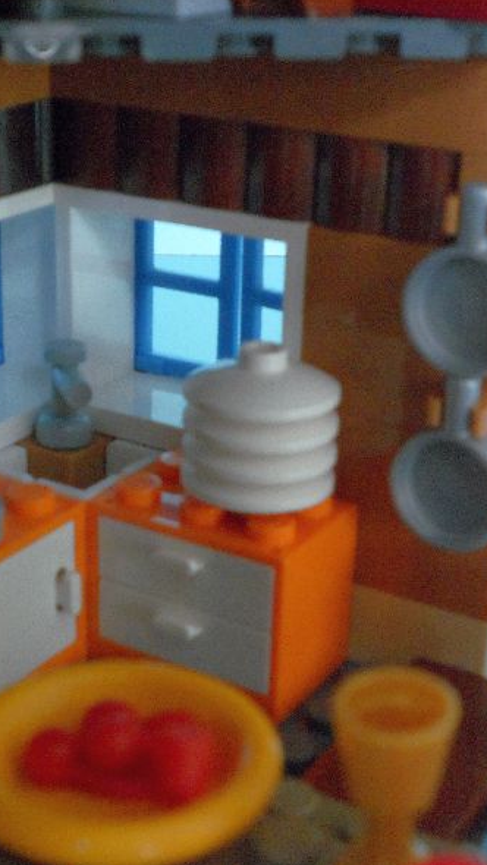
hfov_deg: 18.5
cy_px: 434
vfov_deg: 32.4
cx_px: 197
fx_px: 1492
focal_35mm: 65
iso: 400
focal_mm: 7.8
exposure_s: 1/10
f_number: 4.5
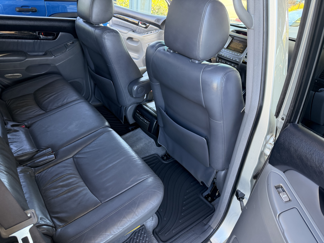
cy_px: 122
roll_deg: -6.0
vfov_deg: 56.8
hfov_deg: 71.6
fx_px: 225
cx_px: 162
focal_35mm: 24
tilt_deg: -29.2
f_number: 1.78
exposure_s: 1/79
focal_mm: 6.76
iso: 200
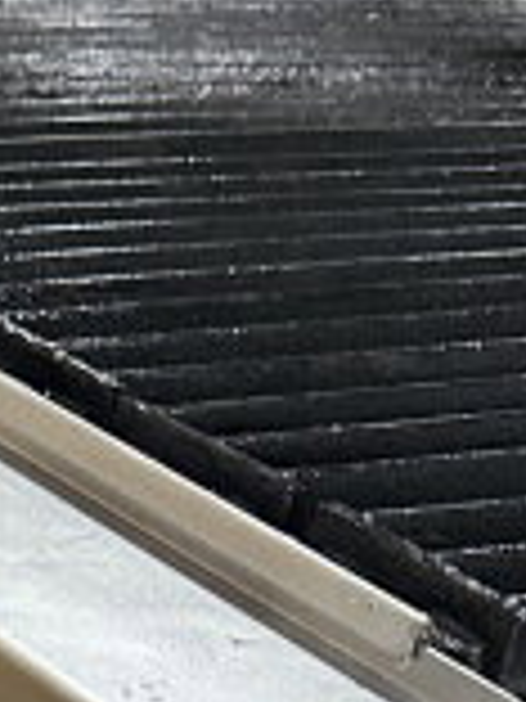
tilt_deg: -36.8
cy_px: 1388
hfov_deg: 11.3
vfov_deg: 13.6
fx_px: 2533
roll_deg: -4.6
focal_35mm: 125
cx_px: -324
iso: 500
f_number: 1.78
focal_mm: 6.86
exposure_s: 1/60
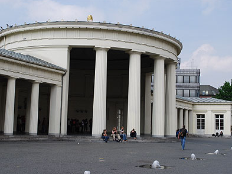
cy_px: 86
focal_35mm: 53
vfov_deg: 27.5
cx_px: 109
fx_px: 355
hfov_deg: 36.2
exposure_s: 1/250
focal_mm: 32
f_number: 8
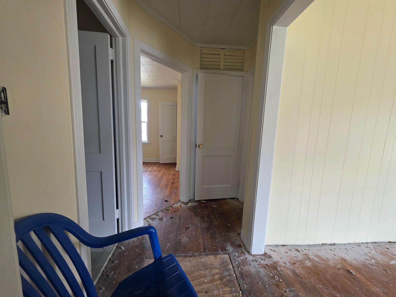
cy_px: 148
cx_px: 198
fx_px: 149
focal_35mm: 13
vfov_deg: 89.9
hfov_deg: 106.2
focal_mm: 2.2
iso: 500
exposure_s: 1/359
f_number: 1.9
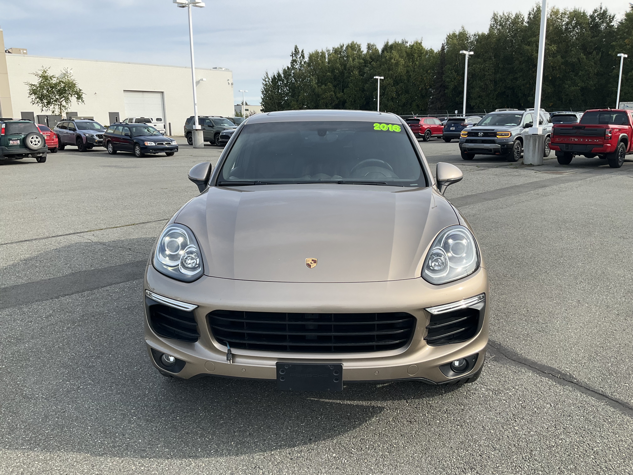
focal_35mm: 29
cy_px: 238
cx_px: 316
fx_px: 530
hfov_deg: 61.7
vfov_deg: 48.2
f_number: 1.8
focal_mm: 3
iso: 25
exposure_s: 1/997
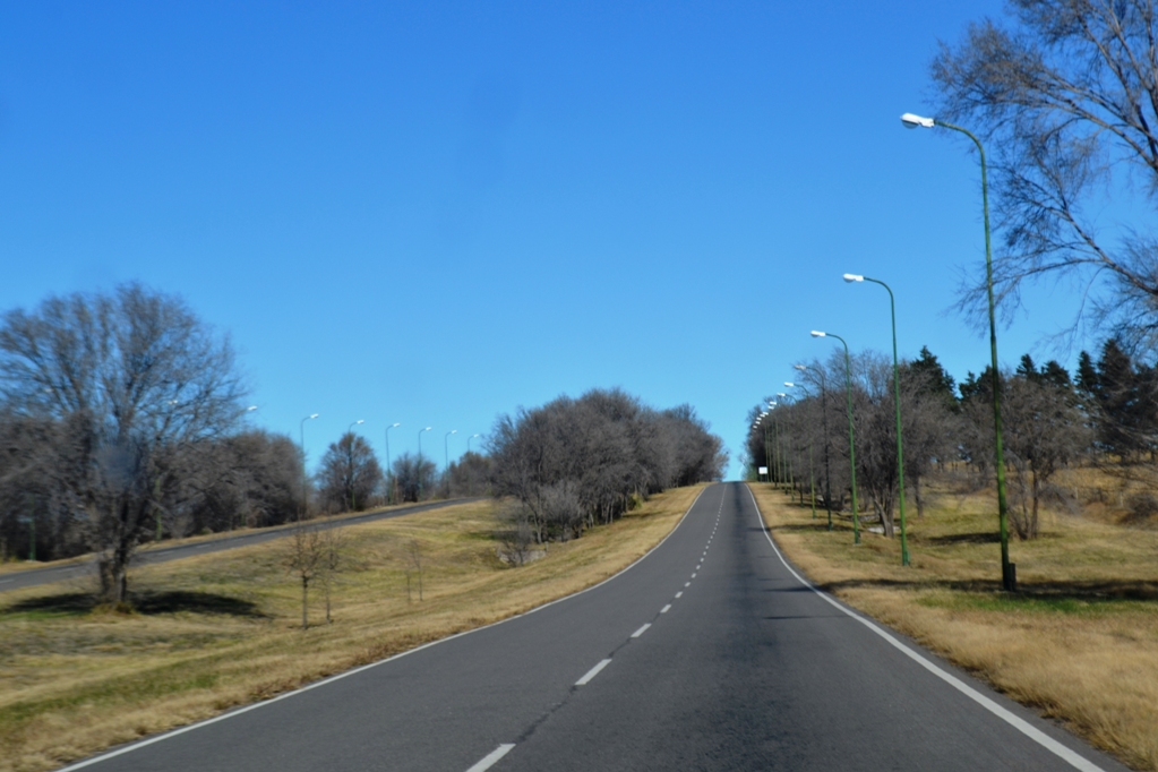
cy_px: 386
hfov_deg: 24.6
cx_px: 579
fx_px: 2654
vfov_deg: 16.6
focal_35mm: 82
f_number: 9
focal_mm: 55
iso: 100
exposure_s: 1/320
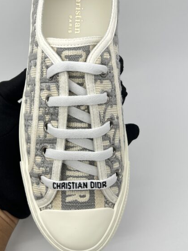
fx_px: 348
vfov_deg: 39.5
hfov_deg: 30.1
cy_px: 104
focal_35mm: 48
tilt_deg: -50.1
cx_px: 71
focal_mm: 5.7
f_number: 1.5
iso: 32
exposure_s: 1/130
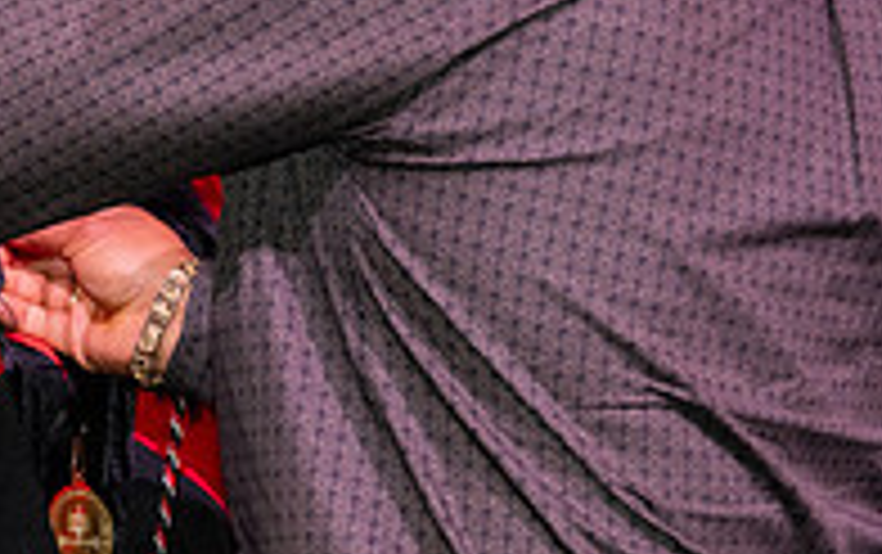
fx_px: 6786
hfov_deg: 7.4
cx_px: 59
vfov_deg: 4.7
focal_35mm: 282
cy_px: 105
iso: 800
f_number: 5.6
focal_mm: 70
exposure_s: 1/160
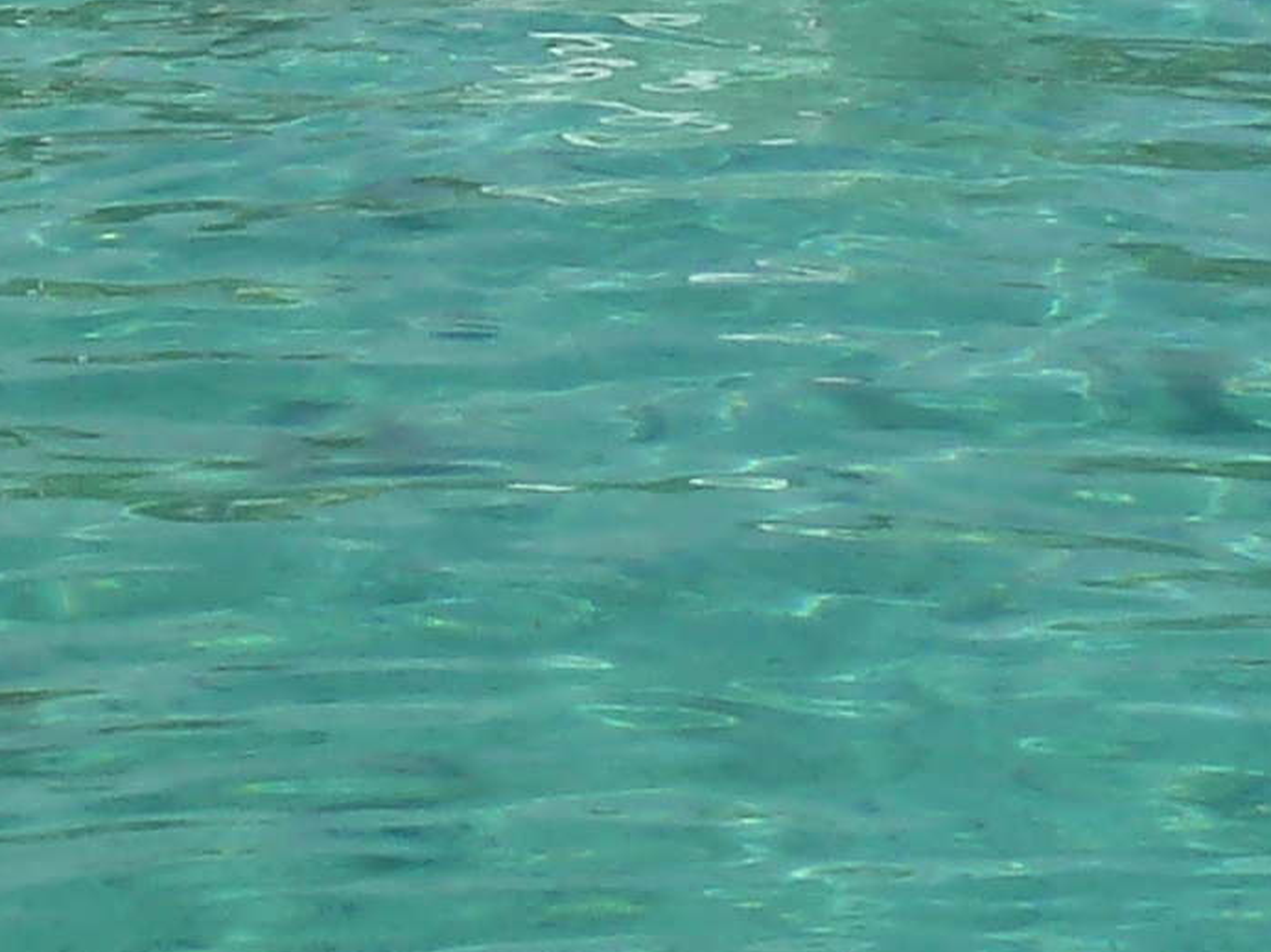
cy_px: -869
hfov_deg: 13.4
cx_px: -48
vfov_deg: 9.6
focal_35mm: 145
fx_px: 5322
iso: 80
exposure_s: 1/500
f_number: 5.6
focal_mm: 4.1
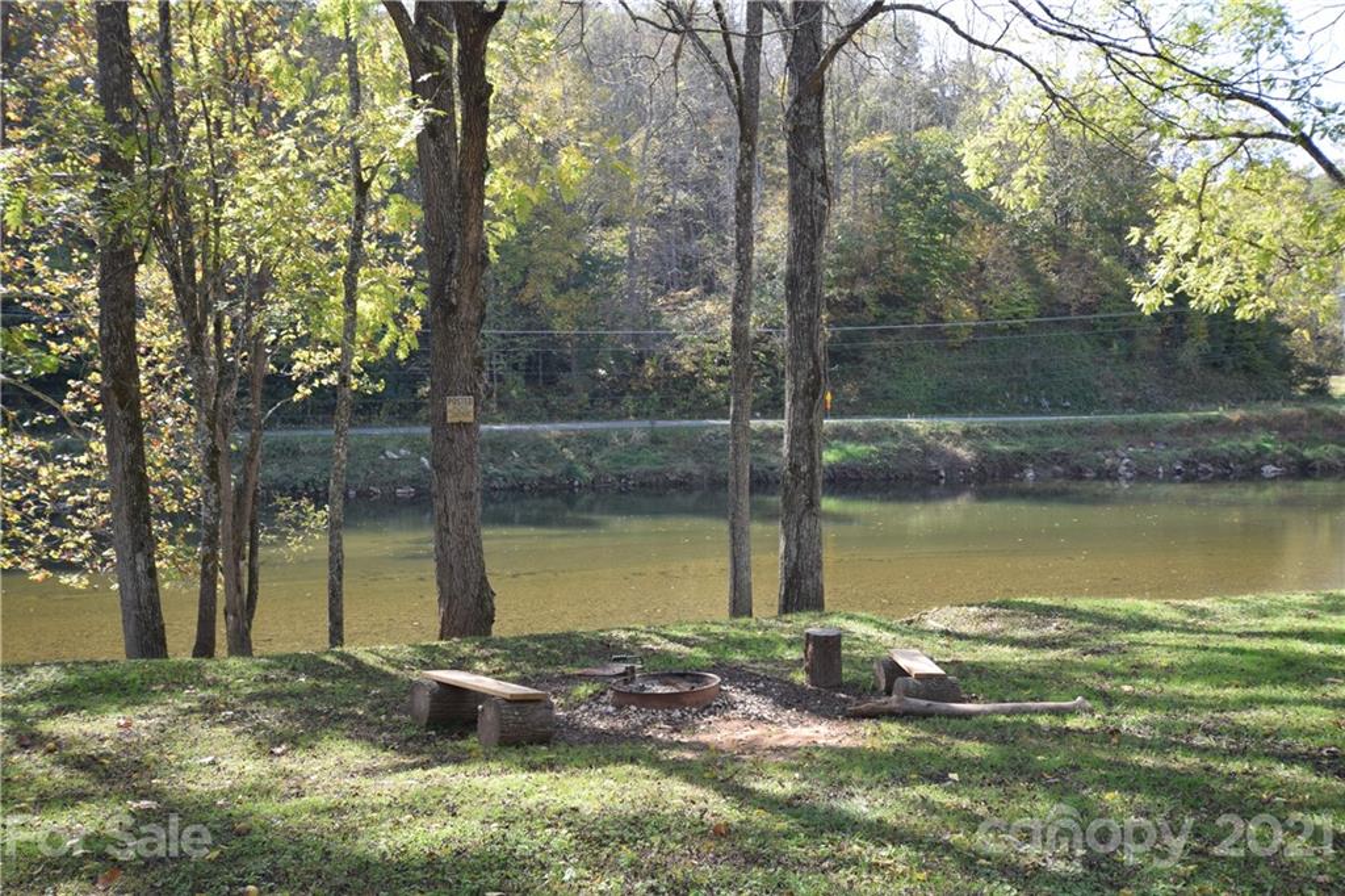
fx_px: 1232
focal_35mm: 33
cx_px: 672
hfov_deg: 57.2
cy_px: 448
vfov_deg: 39.9
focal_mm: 22
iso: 400
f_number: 7.1
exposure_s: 1/200
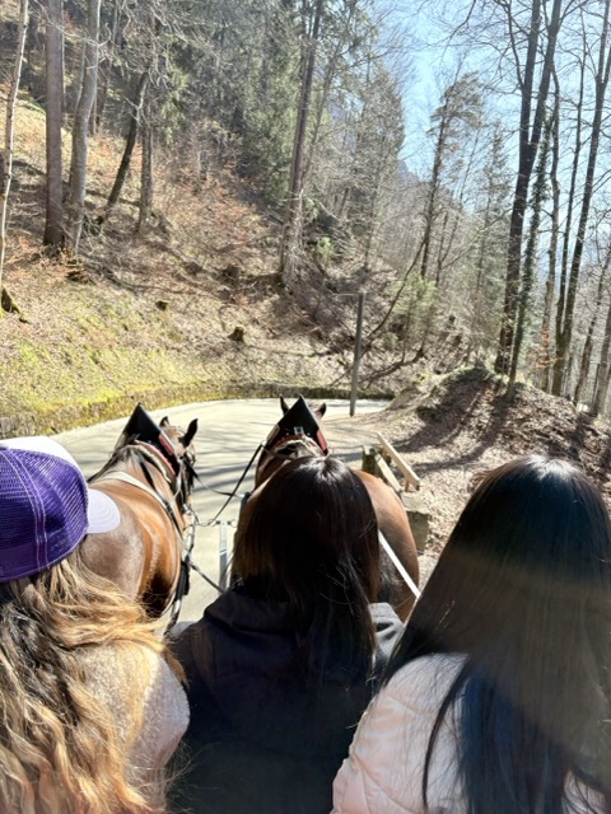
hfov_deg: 53.1
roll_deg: -6.5
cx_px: 306
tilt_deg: -7.8
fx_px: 612
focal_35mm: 26
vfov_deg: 67.3
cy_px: 407
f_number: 1.6
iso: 50
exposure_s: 1/623
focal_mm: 5.96
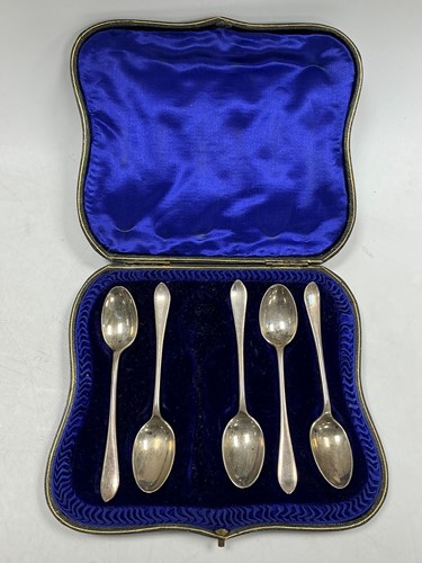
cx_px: 211
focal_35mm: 28
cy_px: 282
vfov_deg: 63.4
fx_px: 455
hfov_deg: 49.7
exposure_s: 1/50
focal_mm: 3
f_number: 1.8
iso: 40
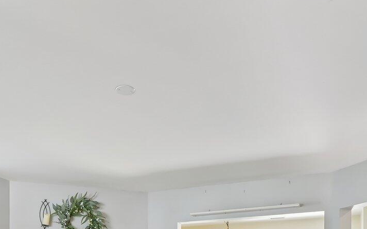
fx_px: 410
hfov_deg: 47.8
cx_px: 141
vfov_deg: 26.3
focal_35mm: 41
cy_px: 302
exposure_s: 1/15
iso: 400
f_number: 8
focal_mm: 14
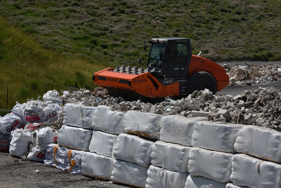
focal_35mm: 82
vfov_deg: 16.7
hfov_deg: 24.8
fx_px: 640
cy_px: 94
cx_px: 140
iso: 640
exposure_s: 1/2000
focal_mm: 82
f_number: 11
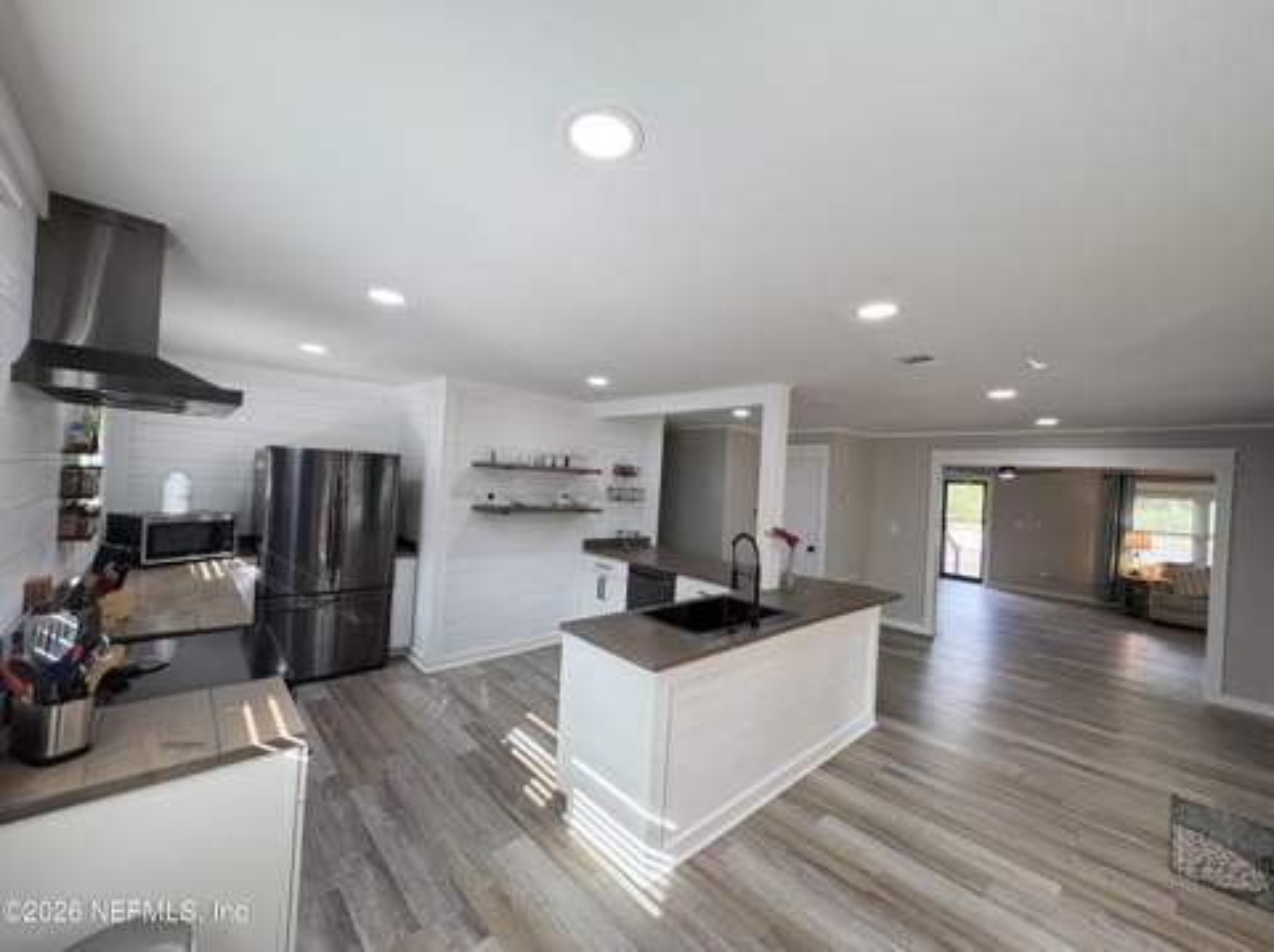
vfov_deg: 85.6
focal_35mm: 14
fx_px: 515
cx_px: 637
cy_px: 476
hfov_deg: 102.1
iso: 200
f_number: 2.2
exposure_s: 1/120
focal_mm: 2.22
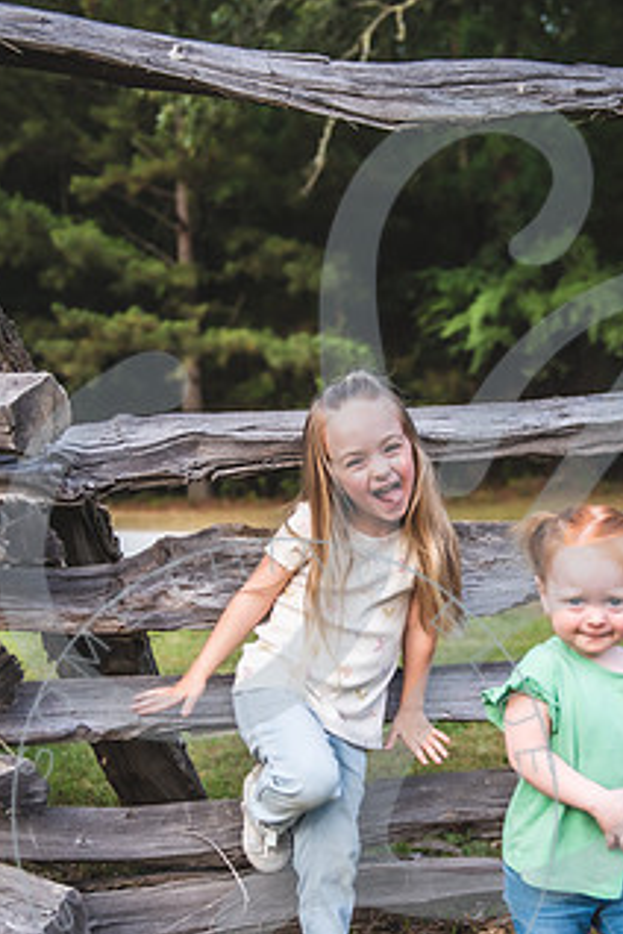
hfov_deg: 26.3
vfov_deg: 38.6
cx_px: 417
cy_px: 587
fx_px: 1324
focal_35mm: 51
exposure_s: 1/200
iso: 100
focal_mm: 36
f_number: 2.8
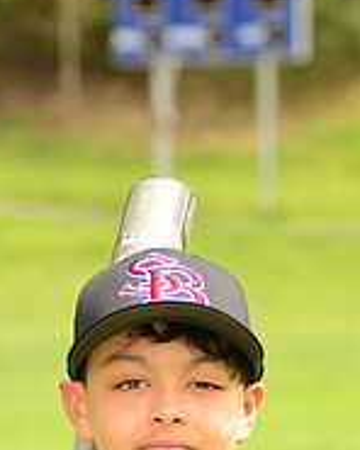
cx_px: 213
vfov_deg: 6.0
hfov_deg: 4.8
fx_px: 4302
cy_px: 552
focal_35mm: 323
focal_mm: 110
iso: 100
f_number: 5
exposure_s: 1/250
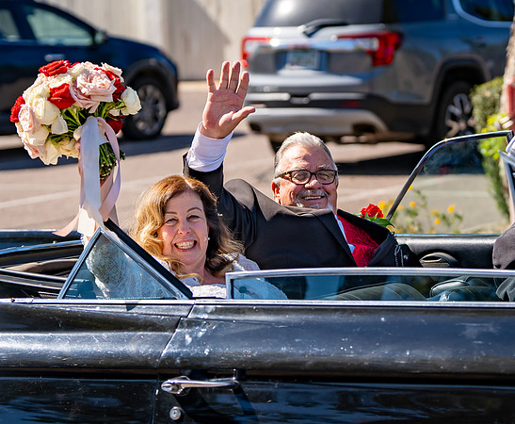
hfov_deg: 13.4
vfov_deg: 11.0
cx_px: 357
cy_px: 113
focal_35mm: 142
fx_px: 2187
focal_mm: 81
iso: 100
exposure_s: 1/2000
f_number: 3.2
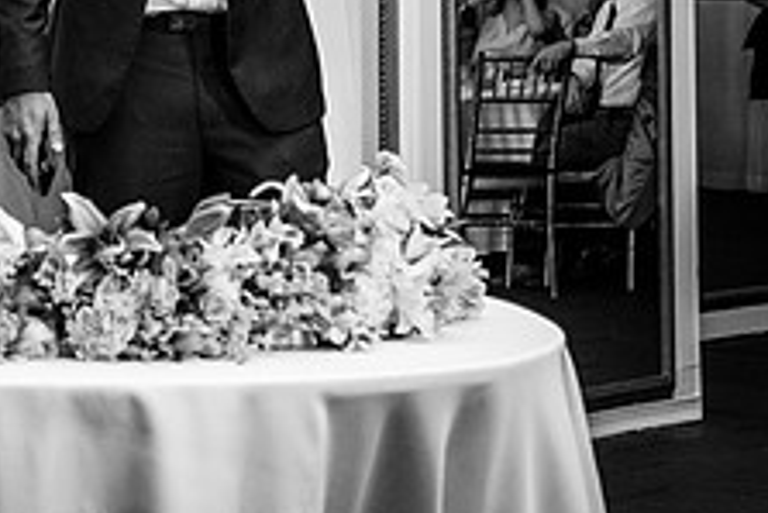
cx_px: -184
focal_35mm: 125
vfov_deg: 10.8
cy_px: -68
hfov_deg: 15.7
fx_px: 2668
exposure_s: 1/100
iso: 2000
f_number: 5.6
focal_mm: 46
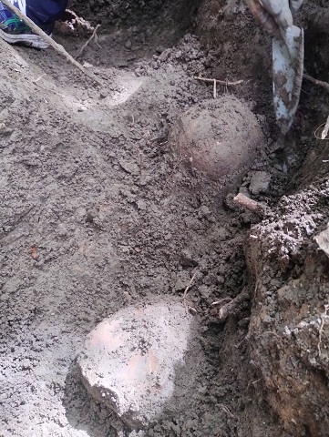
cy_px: 218
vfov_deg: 63.4
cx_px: 164
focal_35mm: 28
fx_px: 354
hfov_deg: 49.8
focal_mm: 4.27
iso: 844
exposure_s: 1/40
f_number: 1.8
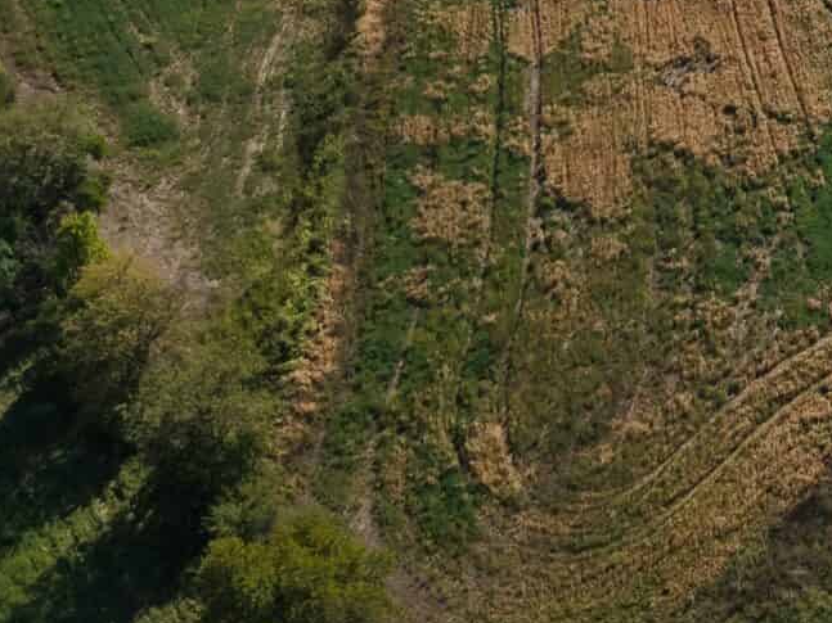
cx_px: 941
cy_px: -358
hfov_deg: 19.7
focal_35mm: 95
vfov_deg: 14.4
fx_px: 2283
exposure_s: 1/640
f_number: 1.8
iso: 200
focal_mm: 8.67
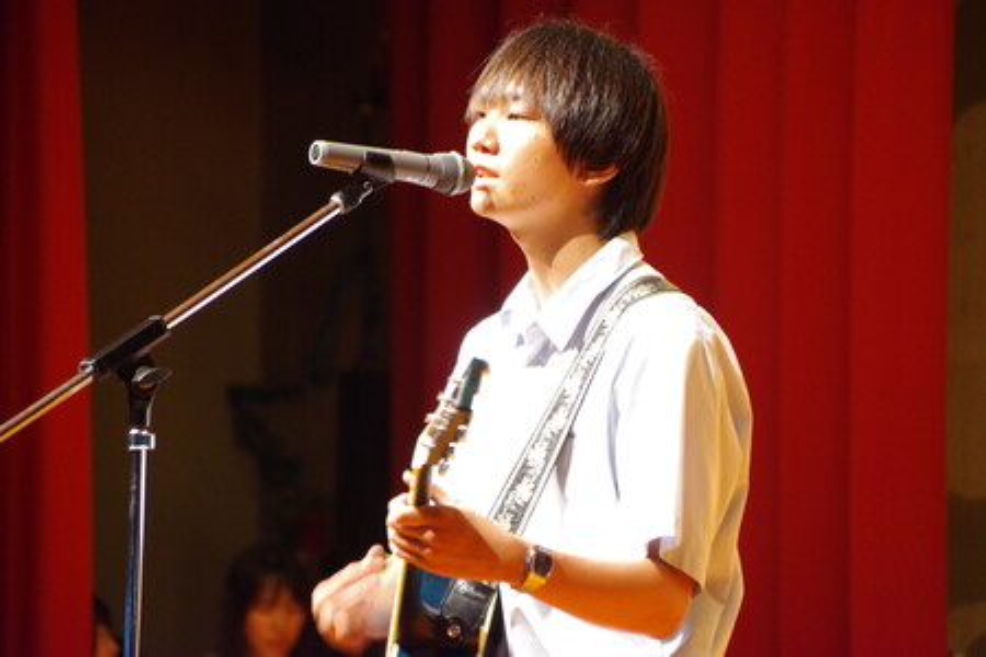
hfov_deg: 6.0
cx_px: 493
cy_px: 328
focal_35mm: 345
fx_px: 9448
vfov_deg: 4.0
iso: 6400
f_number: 6.3
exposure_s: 1/30
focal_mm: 230
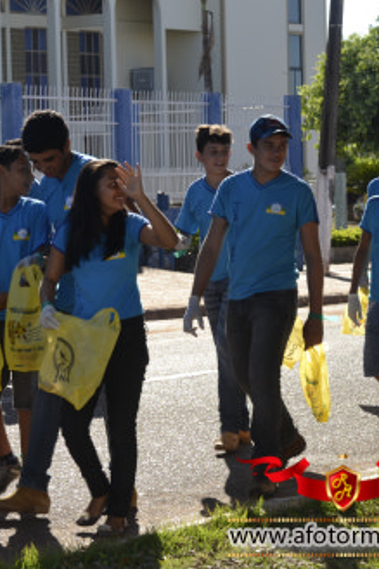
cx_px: 47
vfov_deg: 18.0
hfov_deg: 11.9
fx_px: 1802
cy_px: 284
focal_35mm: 114
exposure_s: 1/200
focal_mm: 50
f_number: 8
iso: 100
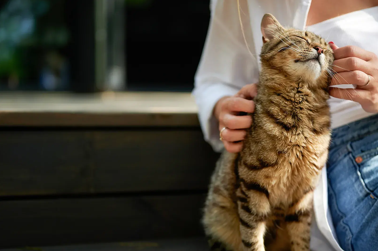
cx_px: 226
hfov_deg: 33.3
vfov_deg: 22.6
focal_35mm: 60
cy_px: 139
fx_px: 629
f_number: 1.8
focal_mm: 50
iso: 100
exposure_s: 1/1000
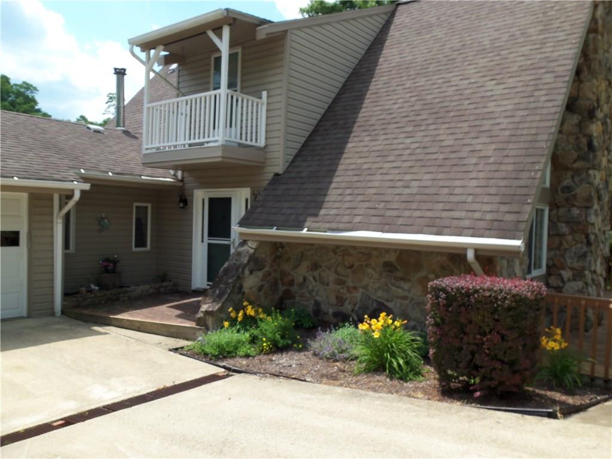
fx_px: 513
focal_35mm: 29
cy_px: 230
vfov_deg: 48.2
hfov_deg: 61.7
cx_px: 306
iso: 80
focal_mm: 5.2
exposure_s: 1/100
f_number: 8.6
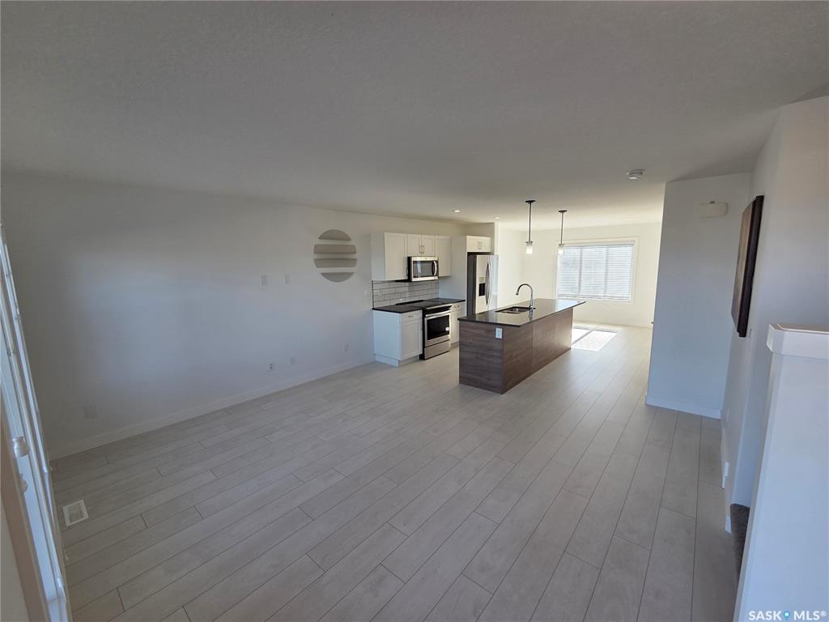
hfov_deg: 106.2
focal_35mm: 13
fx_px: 311
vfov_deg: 89.9
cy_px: 311
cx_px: 414
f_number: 2.2
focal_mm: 2.2
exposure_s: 1/167
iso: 50
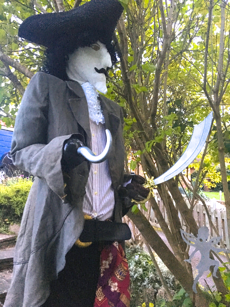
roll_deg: +0.2
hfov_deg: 48.2
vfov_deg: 61.7
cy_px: 154
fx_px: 257
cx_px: 115
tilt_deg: +12.9
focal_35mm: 29
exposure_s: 1/17
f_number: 2.2
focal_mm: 4.15
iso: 640
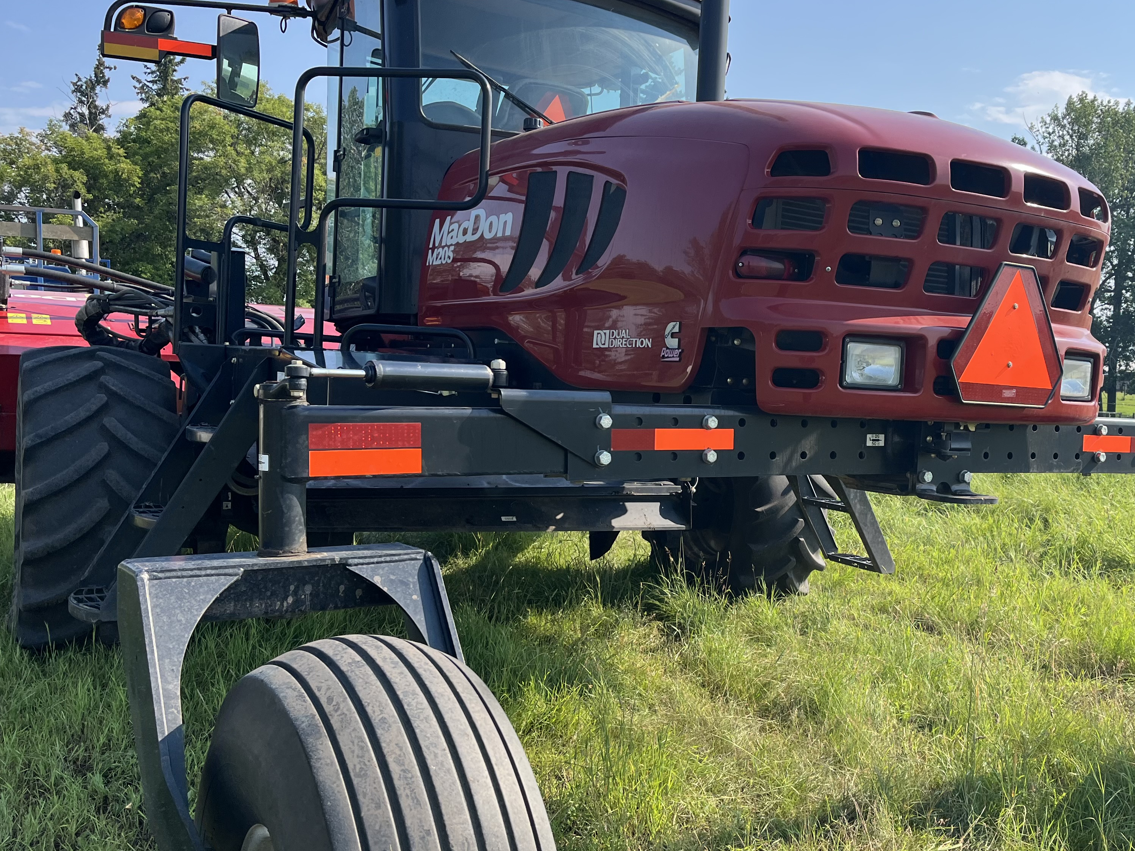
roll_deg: -2.3
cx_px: 746
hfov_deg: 51.8
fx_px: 1148
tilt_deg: -0.7
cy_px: 456
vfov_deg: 40.7
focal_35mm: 35
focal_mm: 5.1
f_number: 1.6
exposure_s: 1/1325
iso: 50
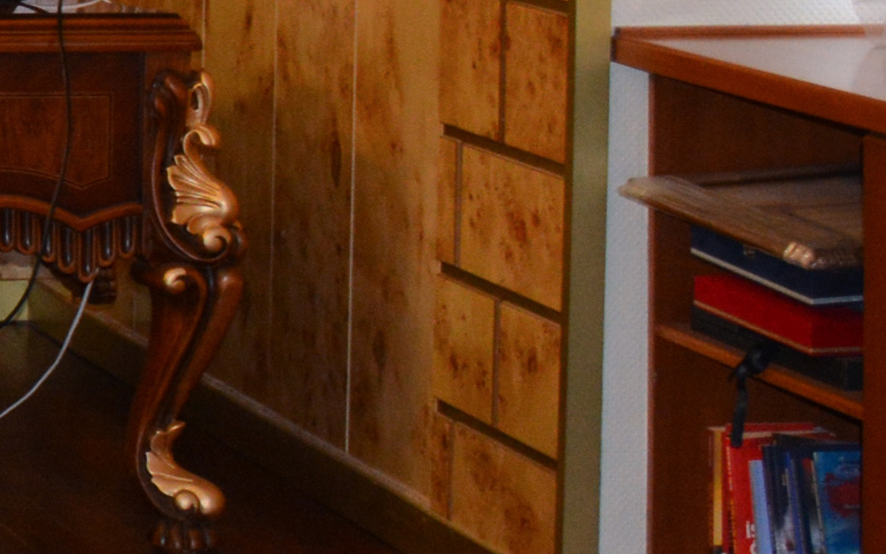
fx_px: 4033
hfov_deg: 11.2
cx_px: -989
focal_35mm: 167
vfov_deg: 7.7
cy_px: -234
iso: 500
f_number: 3.5
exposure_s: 1/60
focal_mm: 20
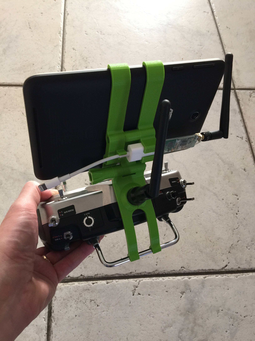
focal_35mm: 29
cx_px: 128
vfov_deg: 61.7
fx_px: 285
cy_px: 170
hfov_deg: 48.2
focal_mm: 4.15
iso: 80
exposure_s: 1/15
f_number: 2.2
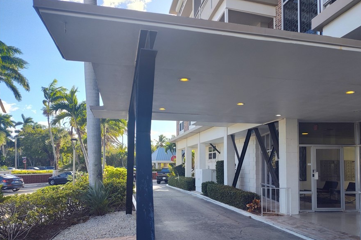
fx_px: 281
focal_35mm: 28
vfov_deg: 45.9
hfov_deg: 65.1
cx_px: 210
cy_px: 154
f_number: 1.8
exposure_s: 1/476
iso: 100
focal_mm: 5.56
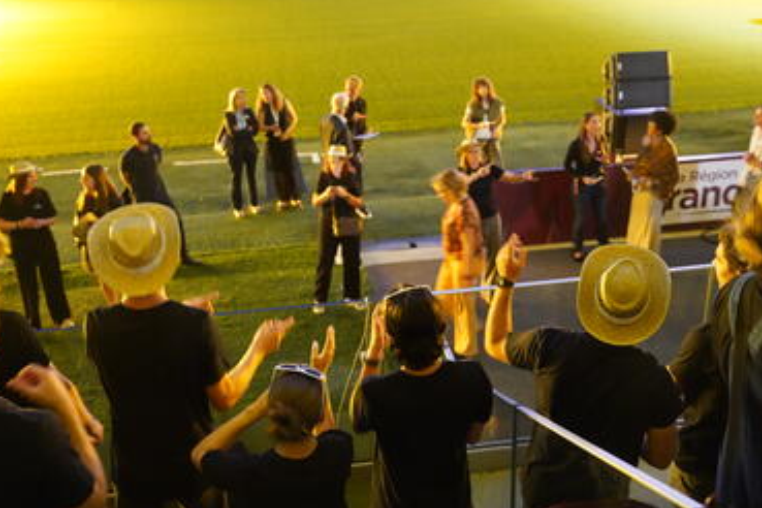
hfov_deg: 49.2
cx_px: 384
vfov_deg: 33.9
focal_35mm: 39
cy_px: 261
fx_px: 832
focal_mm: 36.3
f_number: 2.8
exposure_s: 1/30
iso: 12800
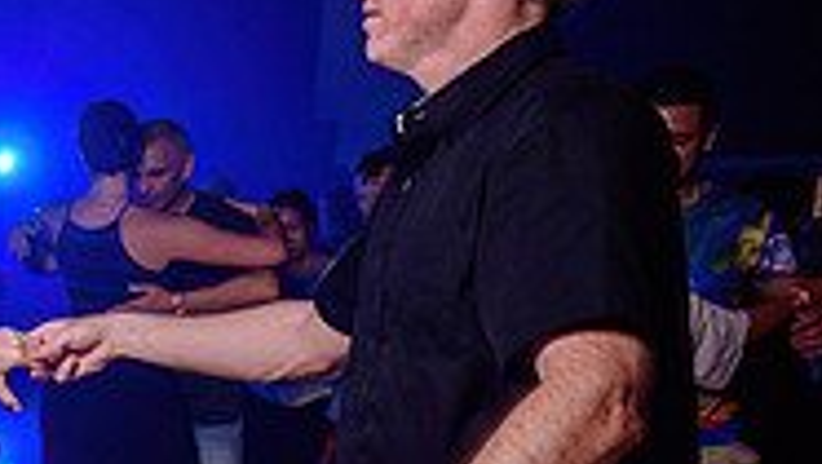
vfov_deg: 13.9
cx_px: -306
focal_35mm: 86
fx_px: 1876
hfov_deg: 21.8
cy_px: 465
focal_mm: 24
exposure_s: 1/50
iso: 800
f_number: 2.8
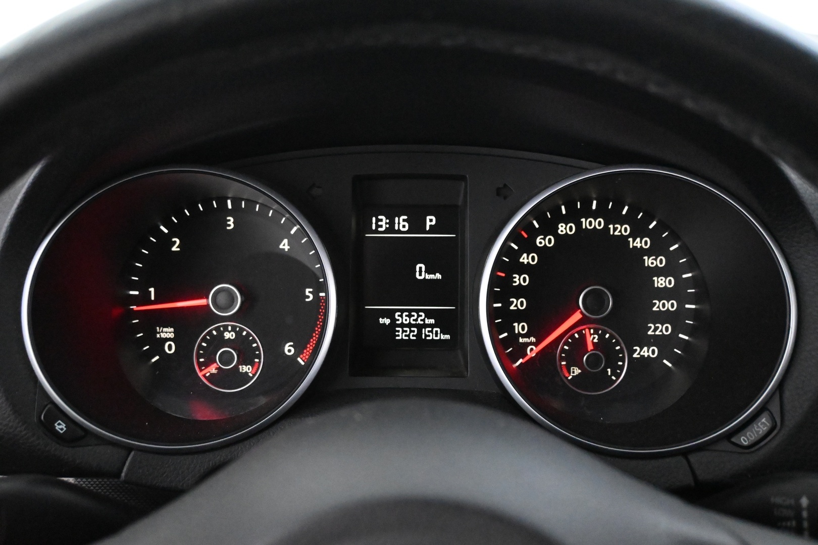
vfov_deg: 38.4
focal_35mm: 34
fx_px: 784
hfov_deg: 55.1
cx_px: 409
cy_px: 272
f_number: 4.2
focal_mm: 23
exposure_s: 1/40
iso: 11400
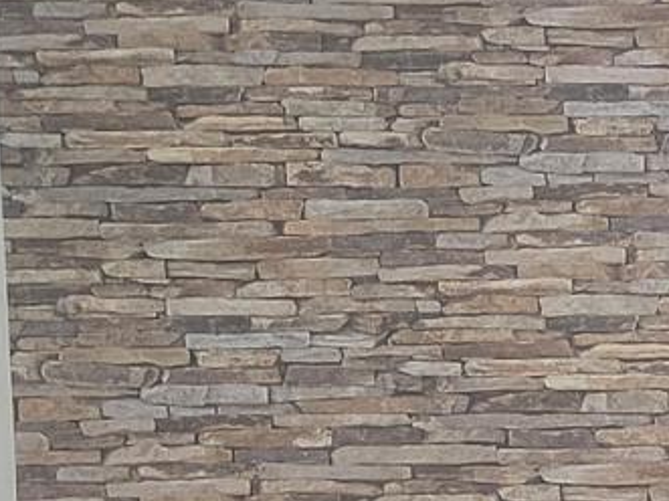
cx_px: 1221
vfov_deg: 9.6
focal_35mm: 151
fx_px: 2917
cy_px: 731
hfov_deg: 12.0
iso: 400
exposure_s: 1/50
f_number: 1.8
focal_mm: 5.4
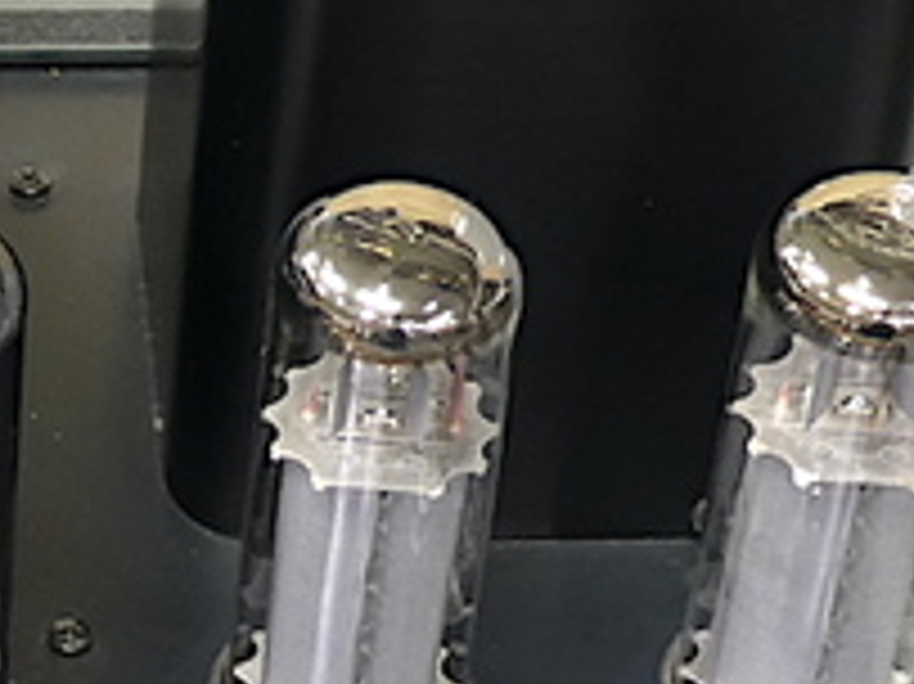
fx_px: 5489
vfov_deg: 7.0
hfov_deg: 9.2
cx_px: -581
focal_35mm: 208
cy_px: 981
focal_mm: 7.8
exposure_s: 1/1.6
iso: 100
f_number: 3.9
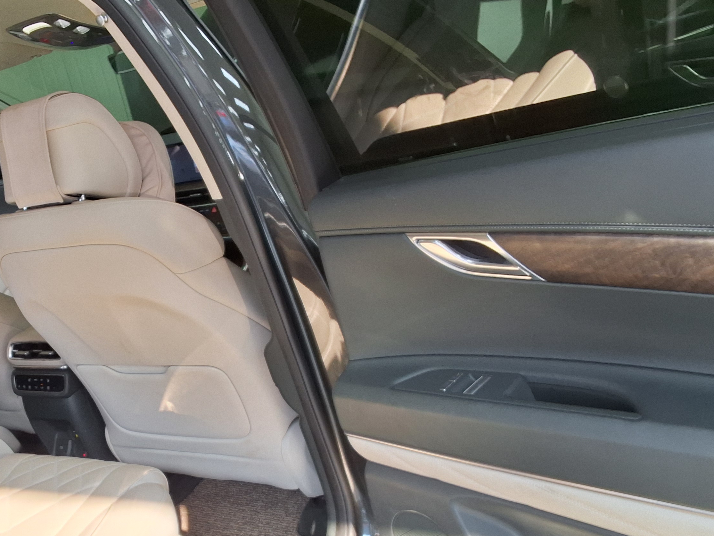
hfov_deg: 44.8
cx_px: 217
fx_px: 846
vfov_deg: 34.8
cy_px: 357
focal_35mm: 41
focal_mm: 2.91
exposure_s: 1/120
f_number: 1.9
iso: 40
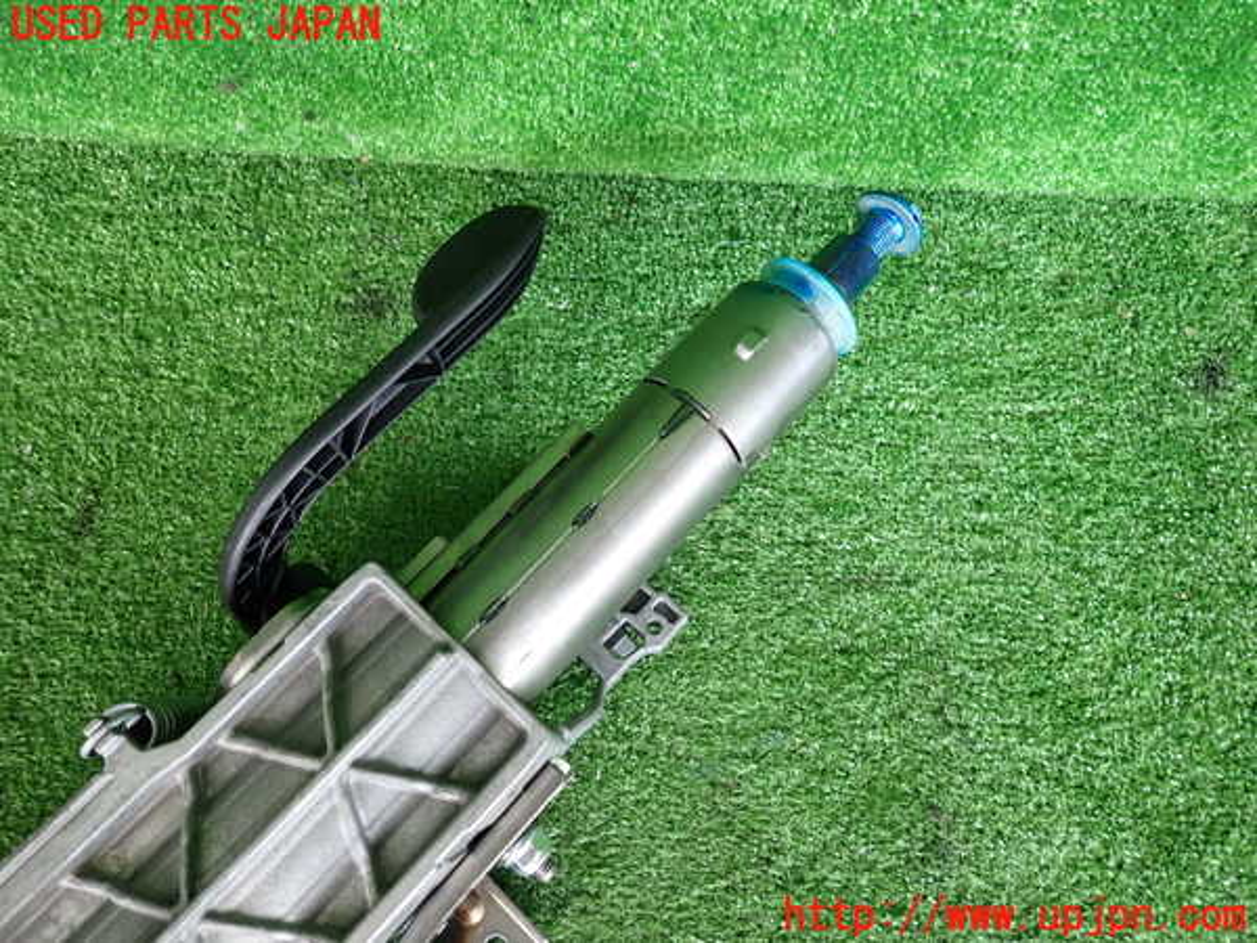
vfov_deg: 54.9
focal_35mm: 25
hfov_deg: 69.4
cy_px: 472
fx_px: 908
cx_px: 628
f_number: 2
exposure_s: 1/100
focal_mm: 4.5
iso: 200
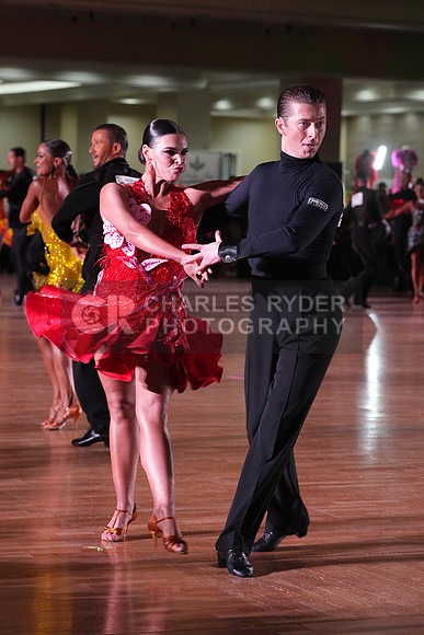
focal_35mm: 117
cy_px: 318
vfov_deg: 17.5
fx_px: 2066
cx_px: 212
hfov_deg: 11.7
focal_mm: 117
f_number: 5.6
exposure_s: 1/200
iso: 4000
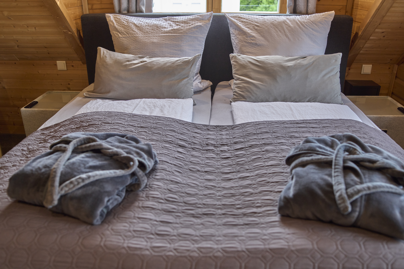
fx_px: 336
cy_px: 134
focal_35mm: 30
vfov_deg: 43.6
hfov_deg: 62.0
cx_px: 202
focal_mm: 30
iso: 640
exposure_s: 1/100
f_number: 3.2
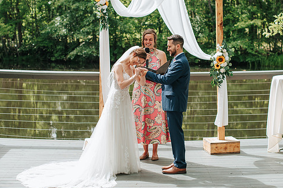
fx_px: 621
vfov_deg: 17.2
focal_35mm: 79
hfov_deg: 25.7
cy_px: 86
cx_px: 151
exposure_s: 1/400
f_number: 2.8
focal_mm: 50
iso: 100
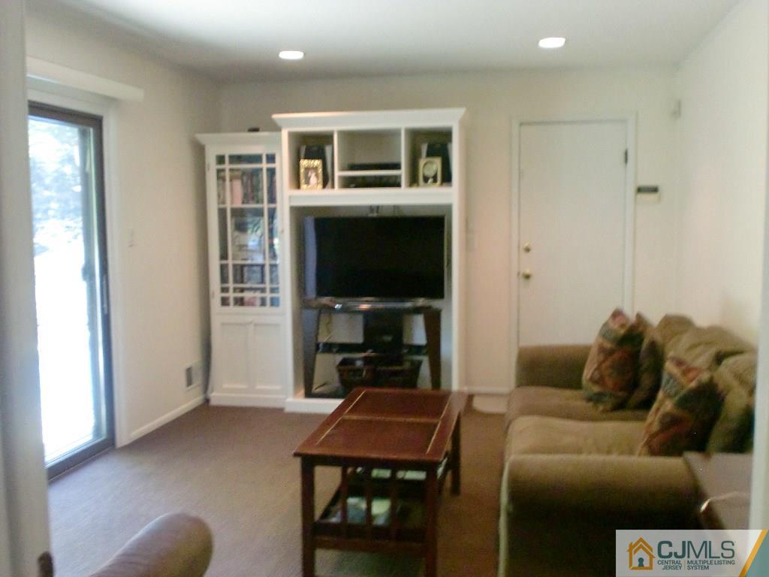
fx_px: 778
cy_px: 288
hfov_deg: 52.6
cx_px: 384
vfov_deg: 40.7
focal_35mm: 35
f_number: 3.1
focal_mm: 6.3
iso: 800
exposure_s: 1/60
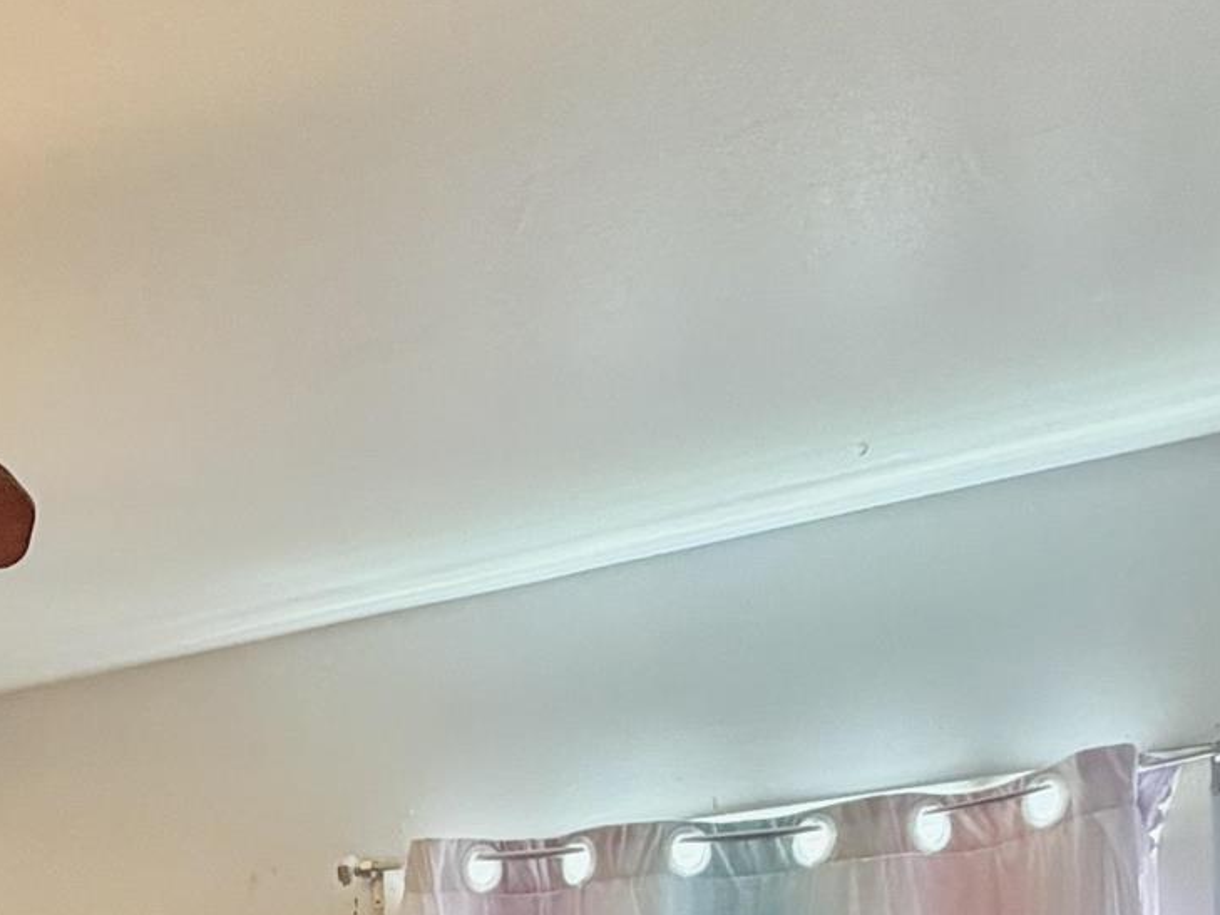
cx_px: -385
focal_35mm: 59
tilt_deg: -1.9
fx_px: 2080
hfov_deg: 27.2
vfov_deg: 20.7
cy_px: 1412
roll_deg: +1.8
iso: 320
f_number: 2.2
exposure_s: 1/60
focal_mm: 2.22
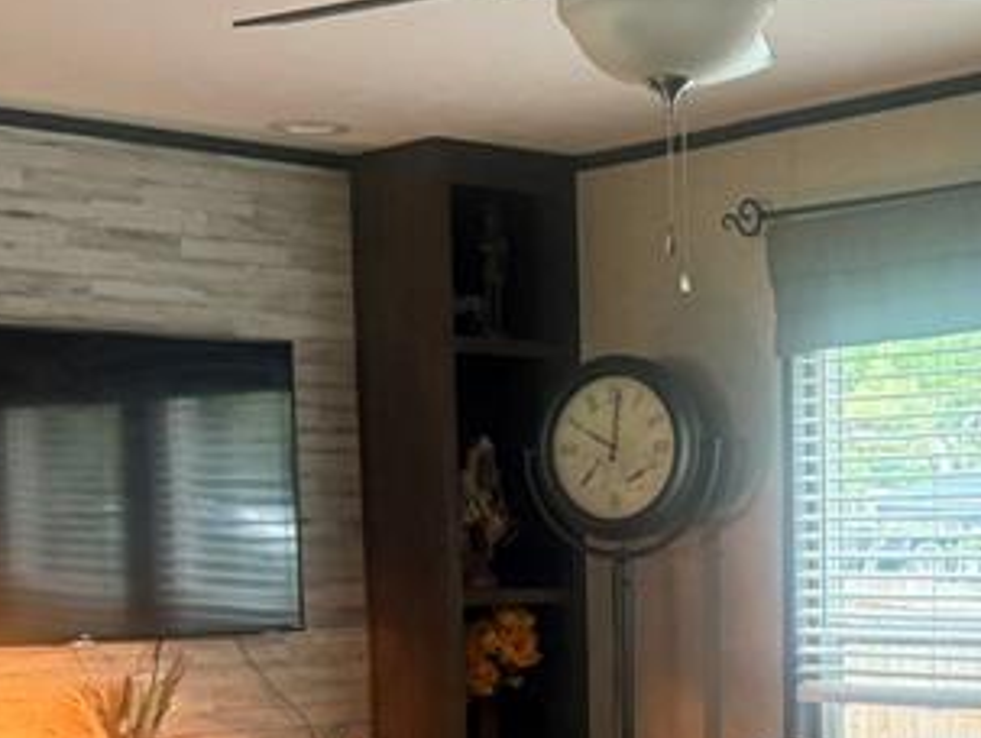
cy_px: 858
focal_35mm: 81
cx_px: 622
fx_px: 2298
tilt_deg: -6.6
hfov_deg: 24.0
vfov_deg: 17.5
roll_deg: +0.8
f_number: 1.78
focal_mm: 6.76
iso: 800
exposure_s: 1/60
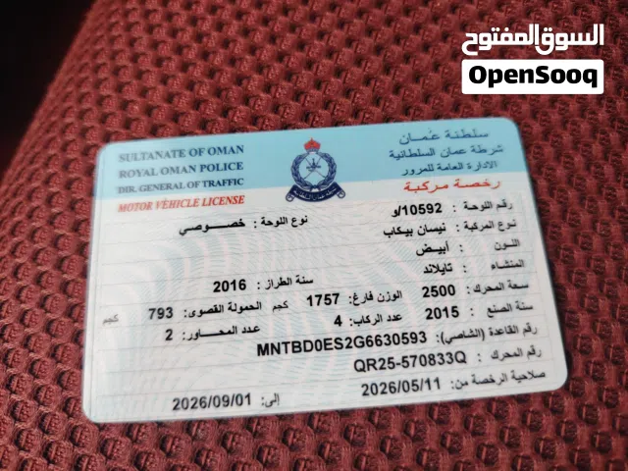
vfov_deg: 56.8
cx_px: 314
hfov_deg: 71.6
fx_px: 435
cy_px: 236
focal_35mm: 24
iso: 153
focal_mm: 5.25
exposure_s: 1/100
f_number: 1.75
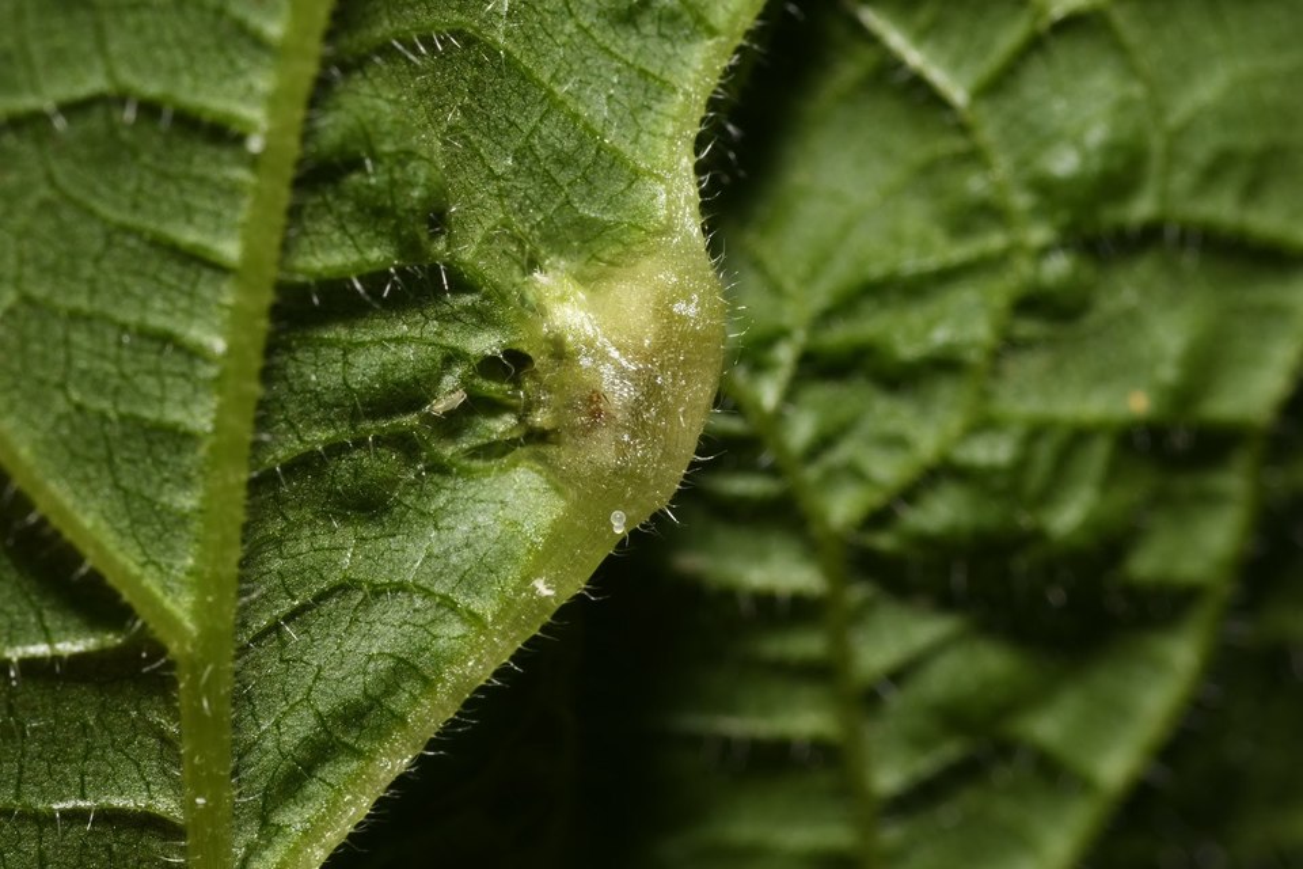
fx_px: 5700
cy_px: 434
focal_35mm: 158
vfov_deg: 8.7
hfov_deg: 13.0
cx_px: 652
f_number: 29
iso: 100
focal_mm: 105
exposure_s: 1/60
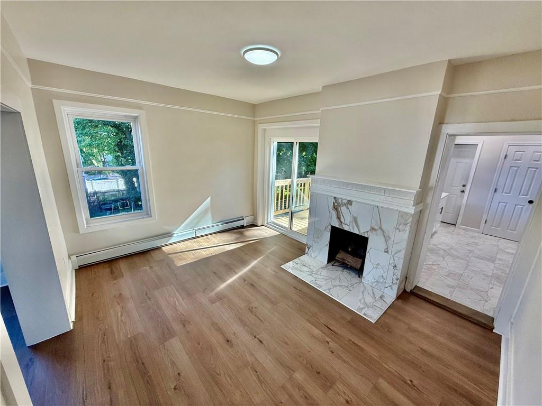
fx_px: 219
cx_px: 271
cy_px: 203
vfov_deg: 85.7
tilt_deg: -14.2
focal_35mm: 14
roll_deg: -2.1
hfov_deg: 102.1
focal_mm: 2.22
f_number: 2.2
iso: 64
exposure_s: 1/126
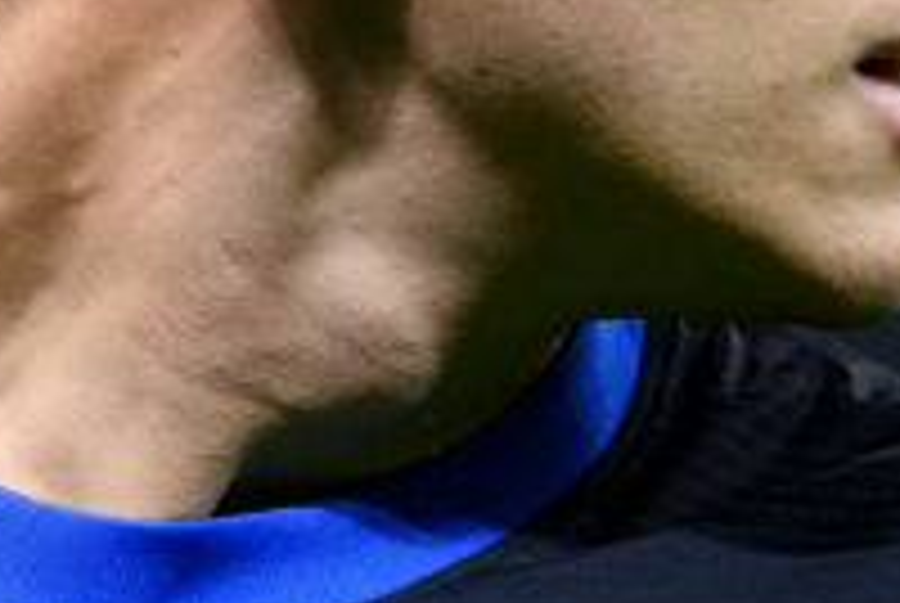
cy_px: 331
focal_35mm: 2045
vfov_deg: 0.7
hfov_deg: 1.0
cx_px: 864
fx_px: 51200
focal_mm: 400
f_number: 3.5
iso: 3200
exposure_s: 1/1250
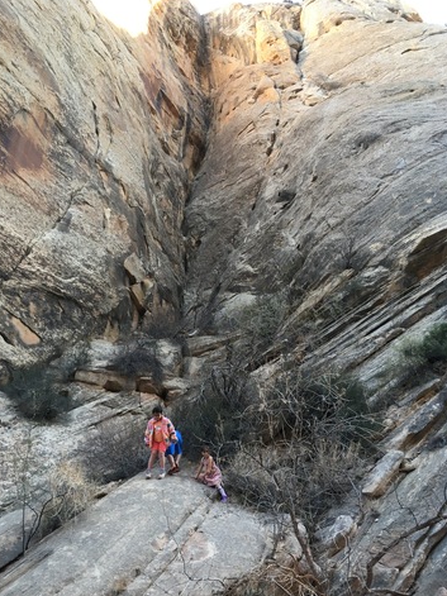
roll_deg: +1.1
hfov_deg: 44.1
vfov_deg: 56.8
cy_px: 320
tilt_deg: +24.2
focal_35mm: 32
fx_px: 551
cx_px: 213
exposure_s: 1/30
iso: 25
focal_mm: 4.15
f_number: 2.2
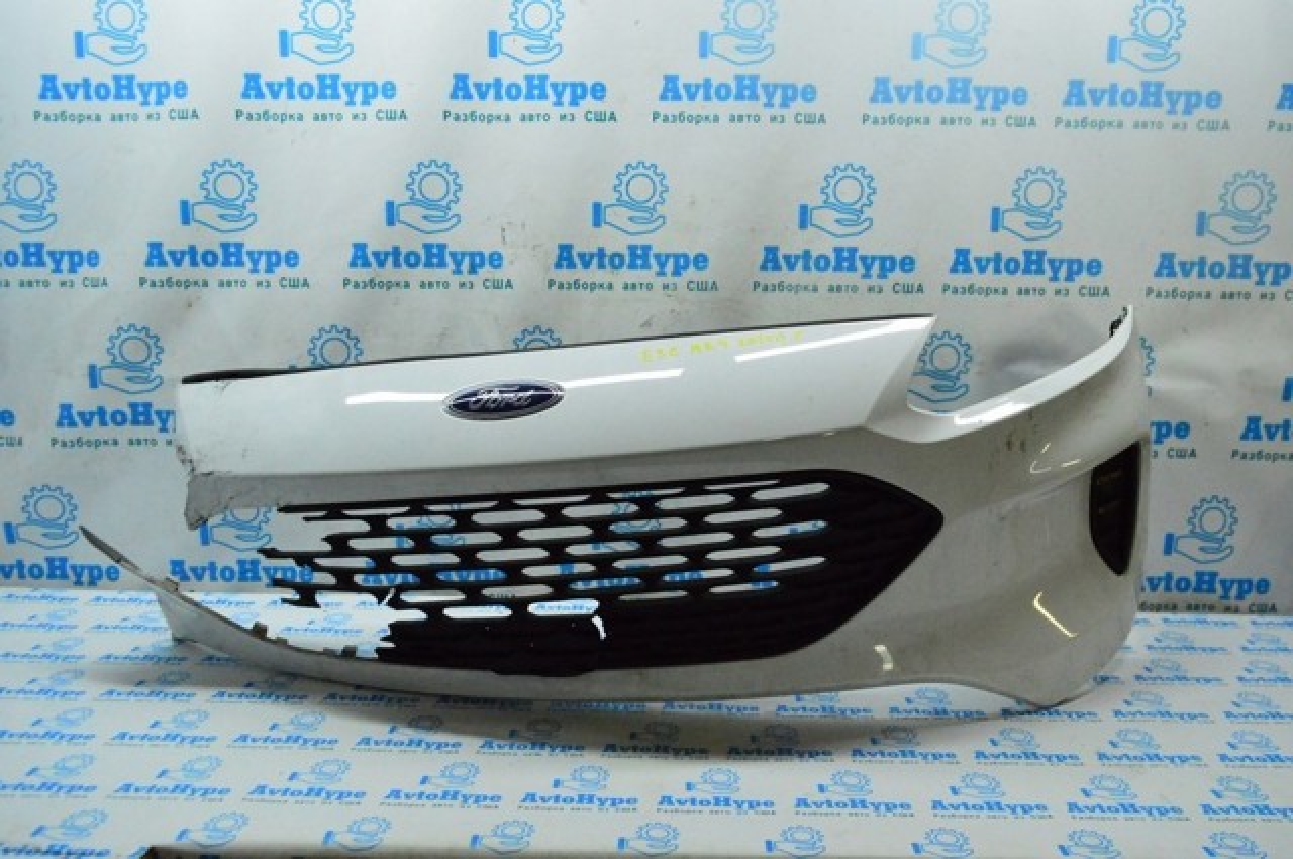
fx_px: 1076
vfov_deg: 43.5
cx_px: 646
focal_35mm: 30
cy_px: 430
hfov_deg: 62.0
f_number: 6.3
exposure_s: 1/640
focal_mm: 20
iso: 6400
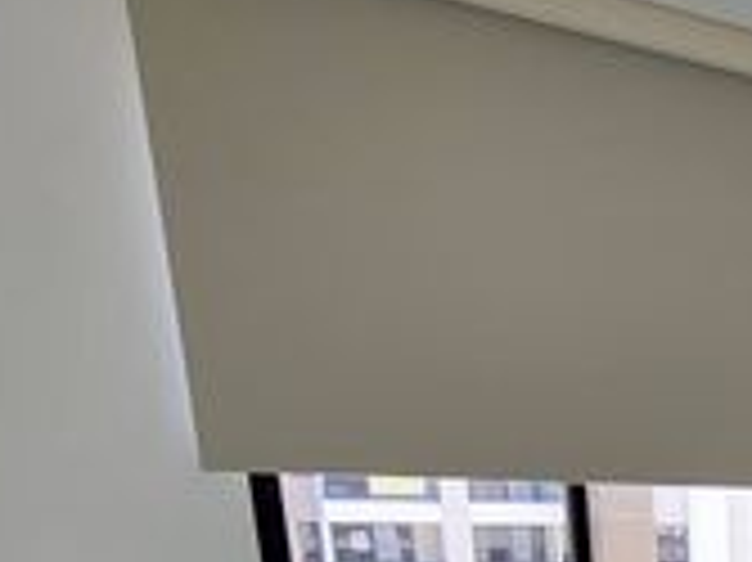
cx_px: 1002
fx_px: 1129
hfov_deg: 29.1
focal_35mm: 52
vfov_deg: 21.8
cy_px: 908
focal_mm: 2.2
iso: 80
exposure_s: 1/120
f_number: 2.2
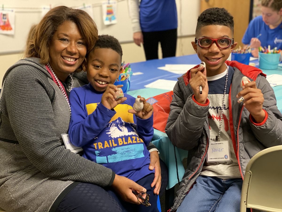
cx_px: 141
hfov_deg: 36.8
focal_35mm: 52
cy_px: 106
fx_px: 424
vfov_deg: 28.0
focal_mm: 6
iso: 400
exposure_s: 1/40
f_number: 2
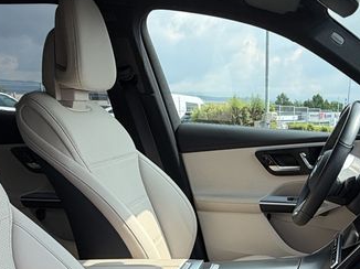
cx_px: 267
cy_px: 275
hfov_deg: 41.8
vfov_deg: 30.3
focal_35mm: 44
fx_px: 457
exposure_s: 1/770
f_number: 2.2
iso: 40
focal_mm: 2.22
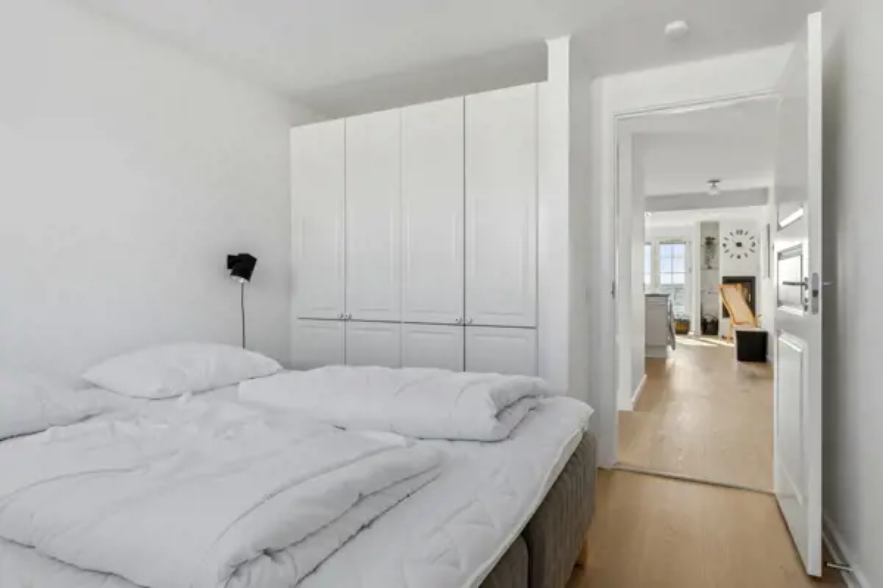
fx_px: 478
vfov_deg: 63.2
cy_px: 294
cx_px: 442
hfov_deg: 85.4
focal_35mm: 20
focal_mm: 13
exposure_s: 1/40
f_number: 8
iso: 200
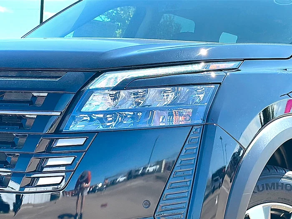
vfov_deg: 16.8
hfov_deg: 22.3
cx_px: 146
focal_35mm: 88
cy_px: 110
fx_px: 742
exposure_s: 1/2611
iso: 100
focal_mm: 6.86
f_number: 1.78
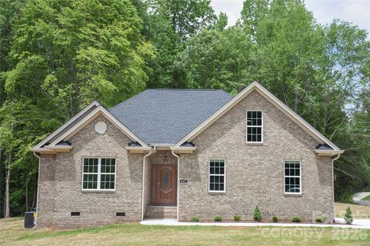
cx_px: 185
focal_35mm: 52
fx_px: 539
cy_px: 123
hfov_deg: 37.9
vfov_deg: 25.7
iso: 100
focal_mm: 35
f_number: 4.2
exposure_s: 1/400
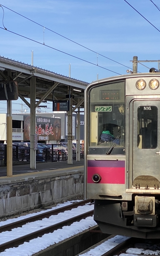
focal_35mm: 90
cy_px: 148
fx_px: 628
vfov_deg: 23.0
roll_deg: -0.6
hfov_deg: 14.5
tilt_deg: -1.6
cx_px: 93
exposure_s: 1/1020
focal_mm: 6
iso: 20
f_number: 2
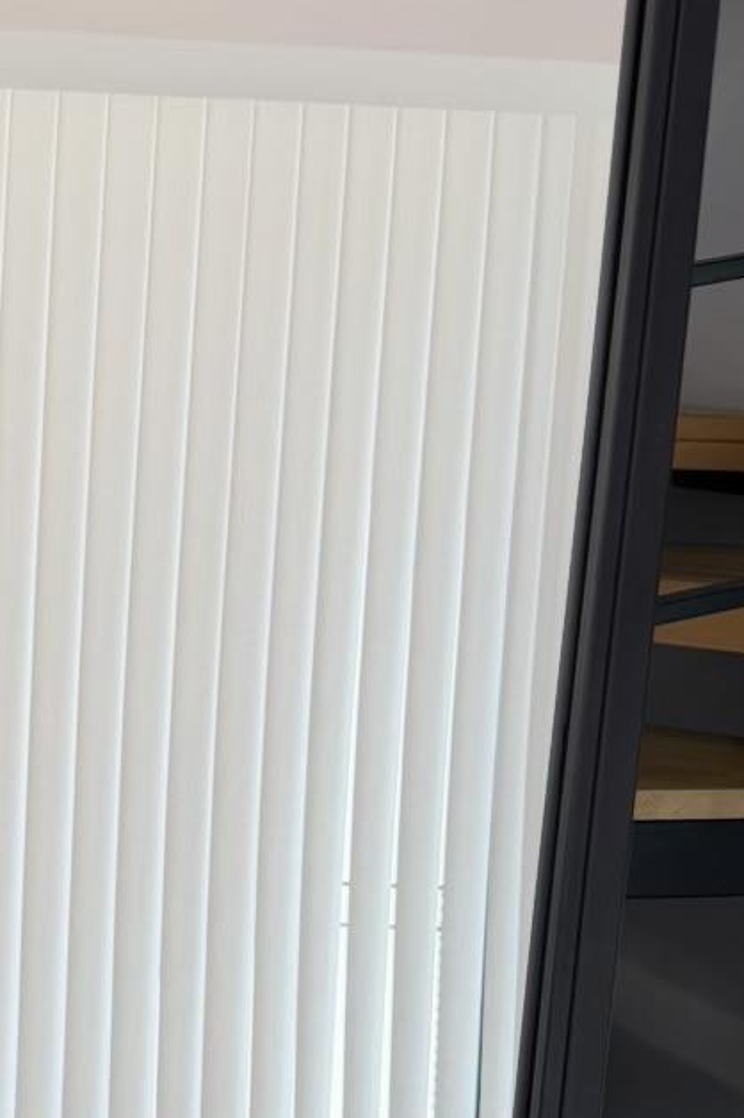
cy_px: 851
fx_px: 2172
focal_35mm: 70
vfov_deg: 28.4
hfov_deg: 18.0
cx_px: -249
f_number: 1.78
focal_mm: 6.76
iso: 80
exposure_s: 1/318
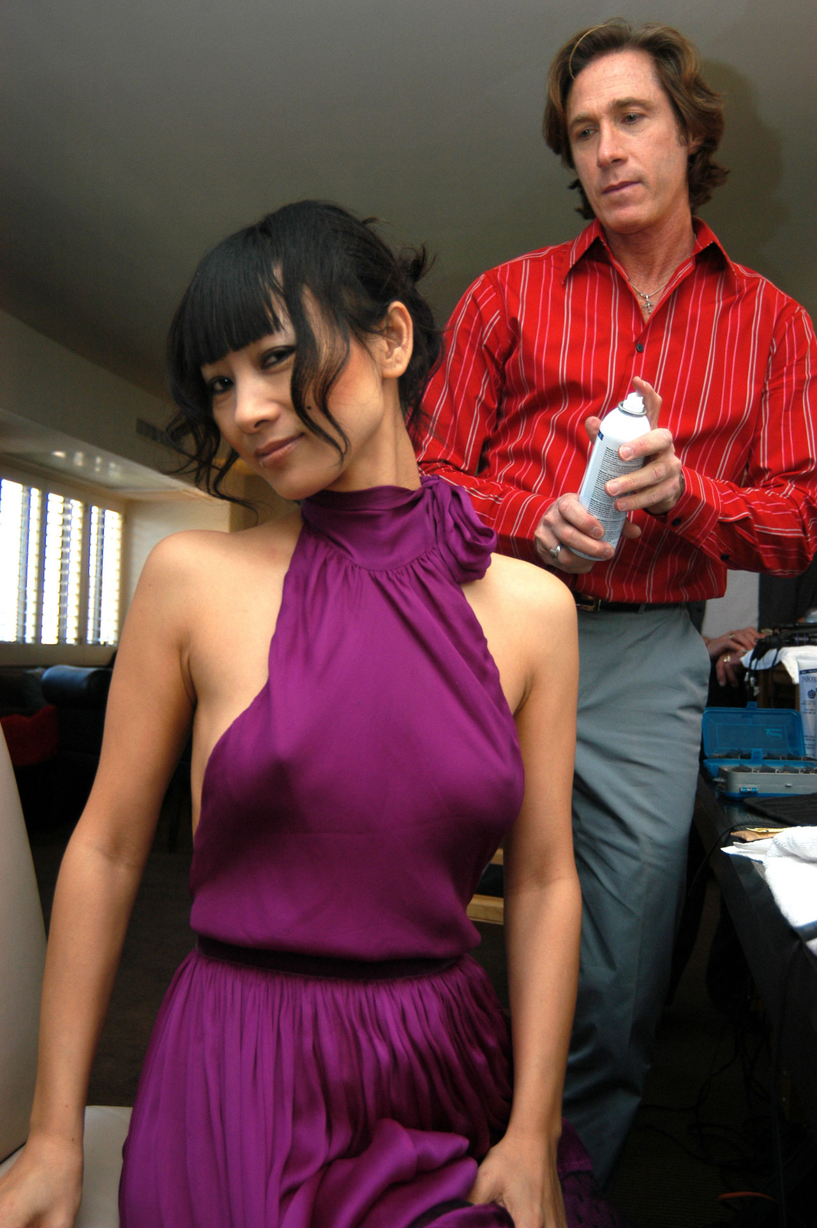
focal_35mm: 34
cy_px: 614
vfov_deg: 55.1
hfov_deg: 38.3
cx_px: 408
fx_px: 1176
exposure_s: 1/80
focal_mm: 23
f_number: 4
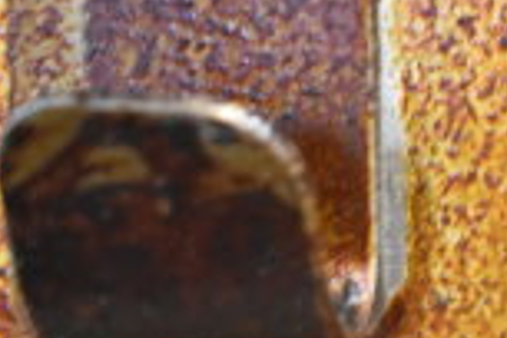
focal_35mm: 144
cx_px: 915
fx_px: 2028
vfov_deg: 9.5
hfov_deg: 12.9
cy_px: 78
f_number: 3.8
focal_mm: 24
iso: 2200
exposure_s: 1/40
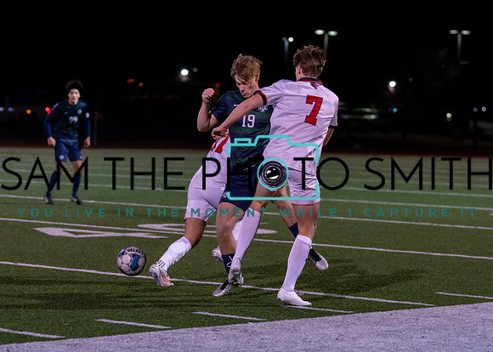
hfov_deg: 14.7
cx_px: 225
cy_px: 171
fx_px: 1912
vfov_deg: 10.5
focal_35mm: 137
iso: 2500
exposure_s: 1/1000
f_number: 2.8
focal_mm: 90
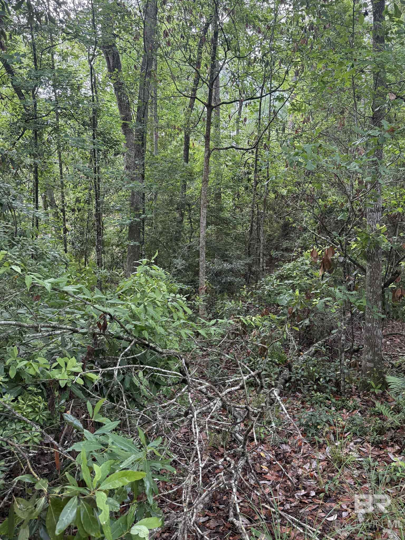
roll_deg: -0.5
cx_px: 211
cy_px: 246
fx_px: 421
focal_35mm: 27
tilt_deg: +2.1
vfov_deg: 65.2
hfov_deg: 51.3
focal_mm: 6.76
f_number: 1.78
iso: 160
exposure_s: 1/242
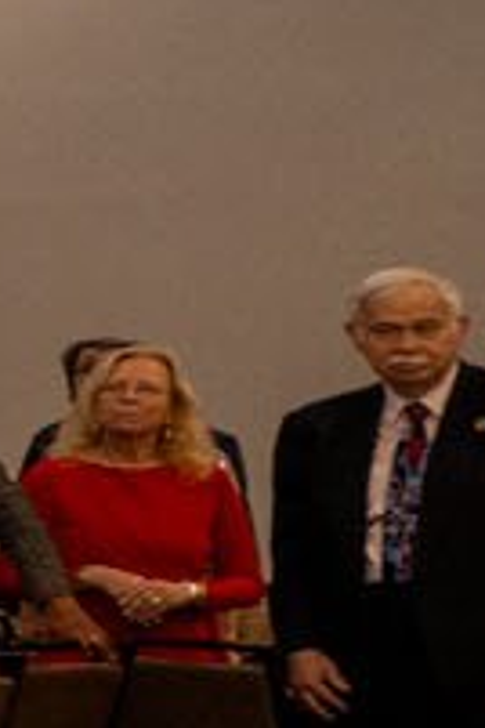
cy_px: 404
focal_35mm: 173
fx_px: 3496
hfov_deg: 4.1
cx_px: -3105
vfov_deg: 11.9
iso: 1600
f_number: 3.2
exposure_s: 1/125
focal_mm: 17
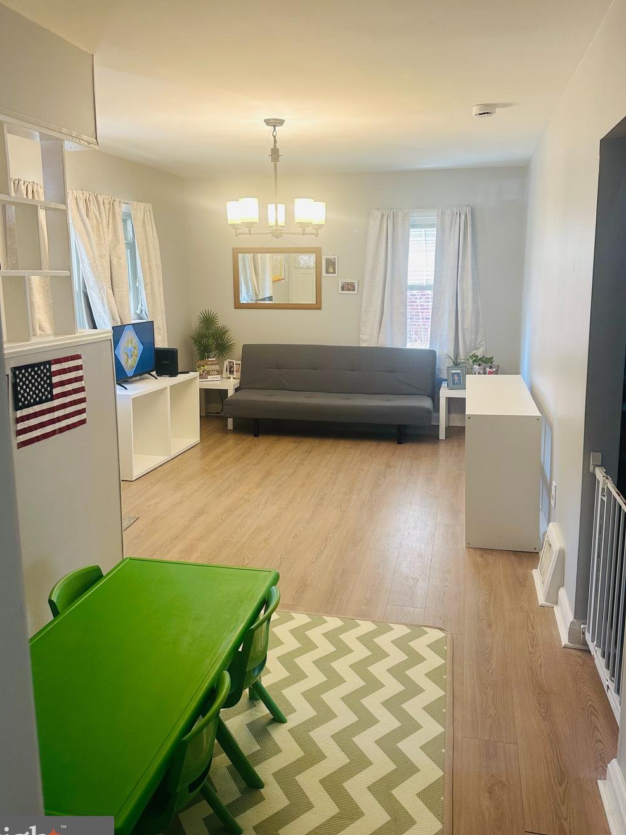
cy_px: 381
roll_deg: +0.4
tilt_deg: -8.9
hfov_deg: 49.7
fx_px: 675
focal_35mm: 28
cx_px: 321
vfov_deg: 63.3
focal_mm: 6.86
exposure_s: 1/60
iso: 125
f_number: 1.78
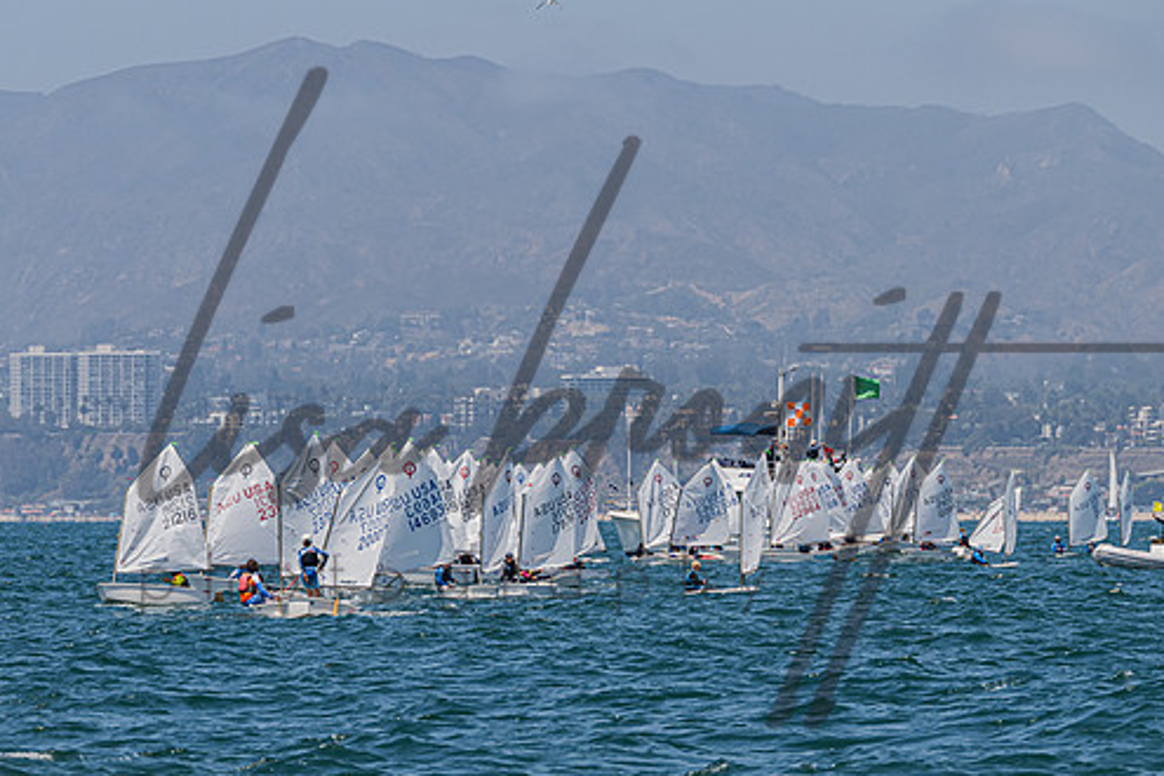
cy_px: 476
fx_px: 10895
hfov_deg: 6.1
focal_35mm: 337
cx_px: 534
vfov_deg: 4.1
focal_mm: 210
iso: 250
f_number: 8
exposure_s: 1/1000
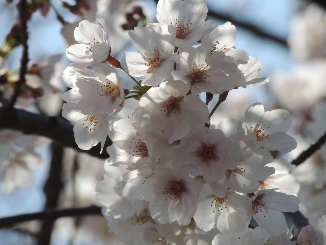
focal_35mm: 470
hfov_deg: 4.2
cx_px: 163
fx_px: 4426
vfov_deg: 3.2
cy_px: 122
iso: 400
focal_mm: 83.8
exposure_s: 1/1600
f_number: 6.8
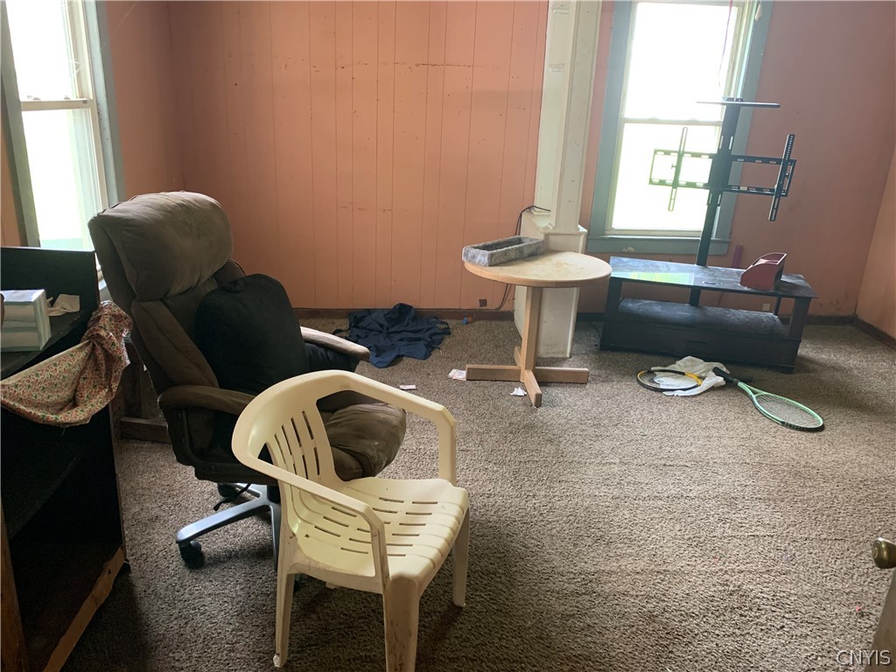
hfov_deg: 67.3
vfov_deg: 53.1
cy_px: 336
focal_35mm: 26
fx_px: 673
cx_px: 448
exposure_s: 1/60
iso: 320
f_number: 1.8
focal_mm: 4.25
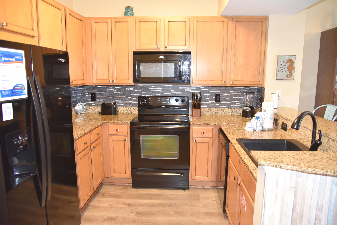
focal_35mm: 24
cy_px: 112
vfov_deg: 53.2
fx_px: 225
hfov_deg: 73.7
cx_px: 168
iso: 1400
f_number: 4
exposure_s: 1/60
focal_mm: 24
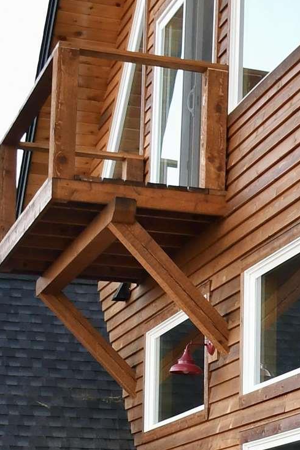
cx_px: 568
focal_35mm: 113
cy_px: 440
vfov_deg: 17.7
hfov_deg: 11.2
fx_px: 1413
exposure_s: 1/250
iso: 400
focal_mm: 18
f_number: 5
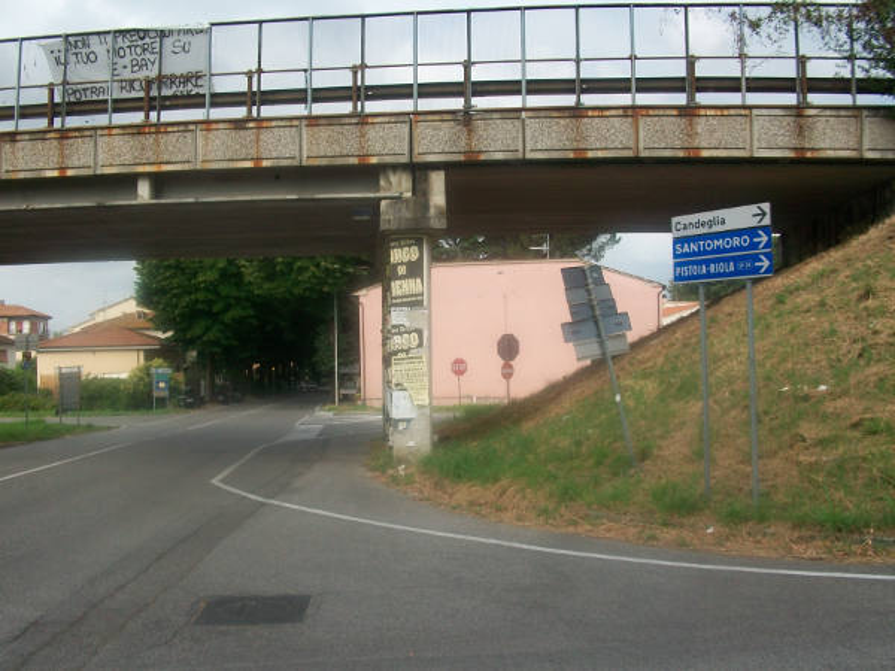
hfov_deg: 54.0
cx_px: 448
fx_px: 879
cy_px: 336
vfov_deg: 41.8
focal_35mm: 34
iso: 80
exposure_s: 1/250
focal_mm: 5.7
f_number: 5.5
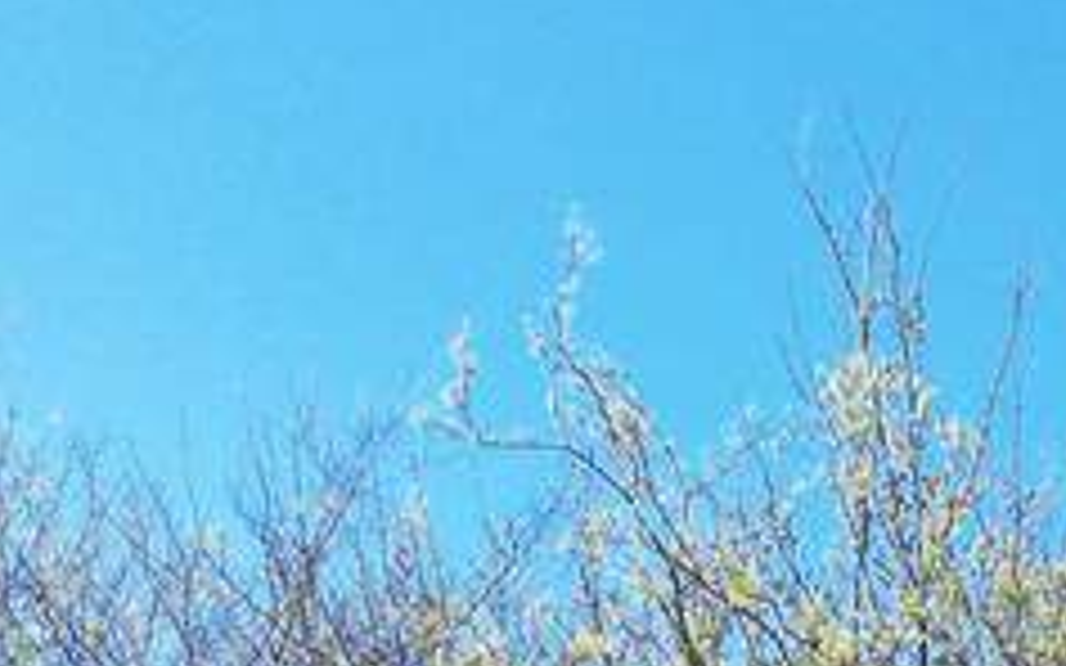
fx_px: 3195
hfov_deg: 18.1
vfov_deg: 11.4
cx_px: 1219
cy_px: 981
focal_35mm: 110
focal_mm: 6.72
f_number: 1.7
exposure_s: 1/1500
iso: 100
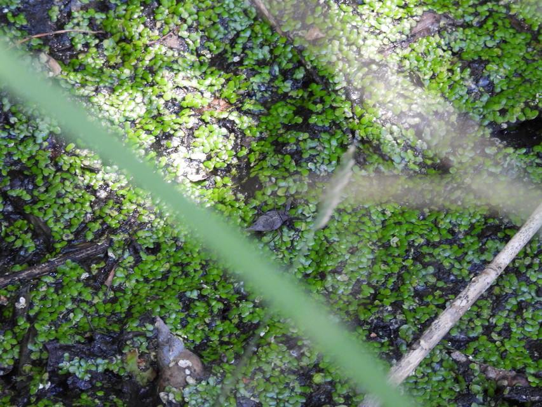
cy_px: 204
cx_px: 271
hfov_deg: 3.3
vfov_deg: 2.5
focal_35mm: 600
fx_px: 9396
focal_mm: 107
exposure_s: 1/80
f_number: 5
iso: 800
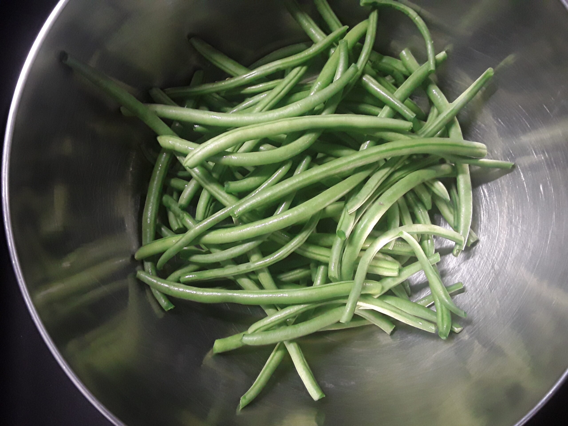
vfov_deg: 51.4
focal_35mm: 27
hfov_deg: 65.3
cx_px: 284
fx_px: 443
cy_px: 213
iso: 160
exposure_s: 1/20
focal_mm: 2.91
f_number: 1.9
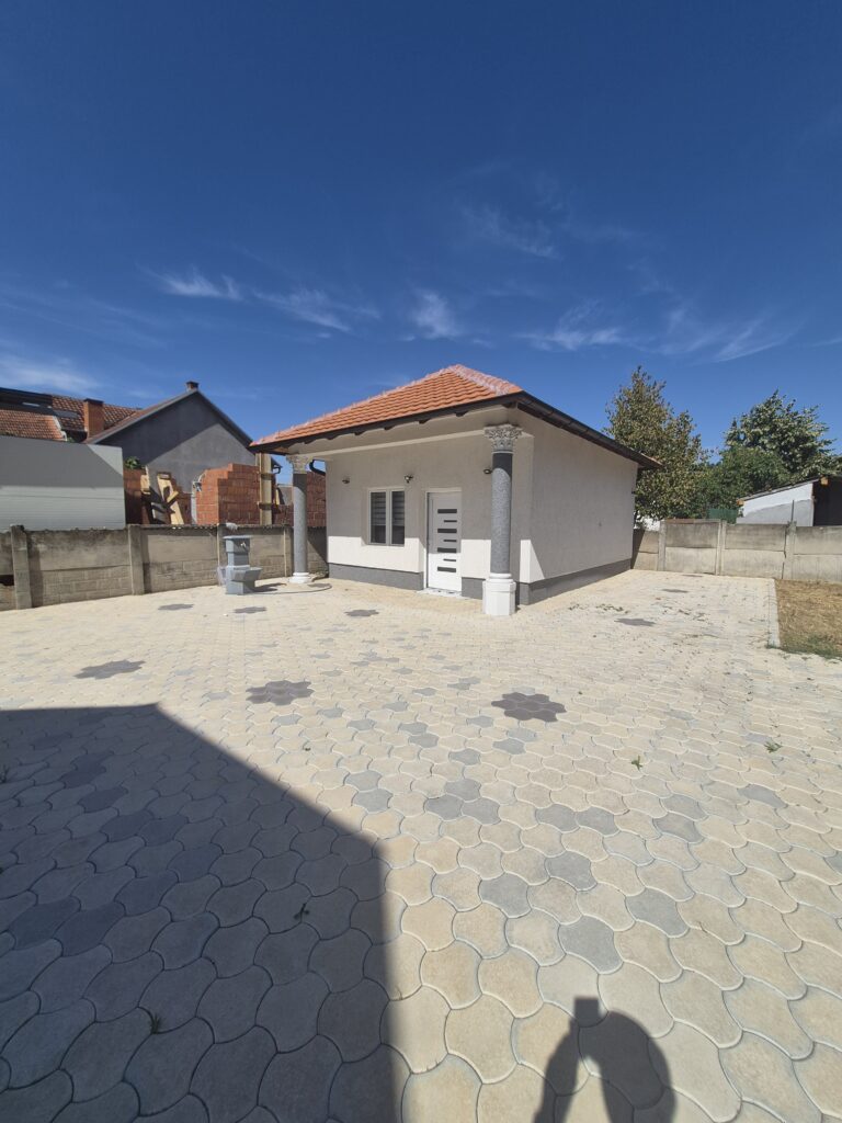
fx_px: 422
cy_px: 562
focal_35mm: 13
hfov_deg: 89.9
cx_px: 421
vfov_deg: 106.2
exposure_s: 1/3312
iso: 40
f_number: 2.2
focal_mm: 1.74
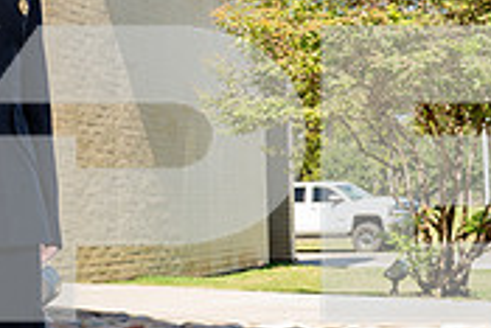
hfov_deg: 17.0
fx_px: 1583
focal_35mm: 116
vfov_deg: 11.8
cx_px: -70
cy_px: 175
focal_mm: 35
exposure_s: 1/125
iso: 200
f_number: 8
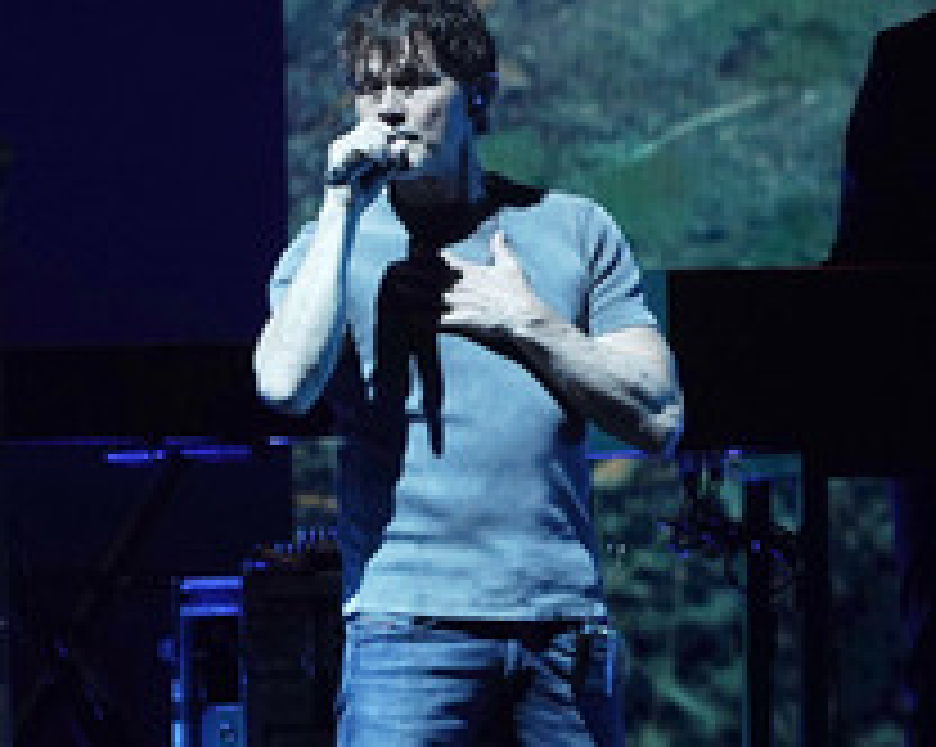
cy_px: 531
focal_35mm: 1221
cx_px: 403
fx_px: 33792
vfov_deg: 1.3
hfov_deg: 1.6
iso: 1600
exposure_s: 1/400
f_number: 6.3
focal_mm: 600
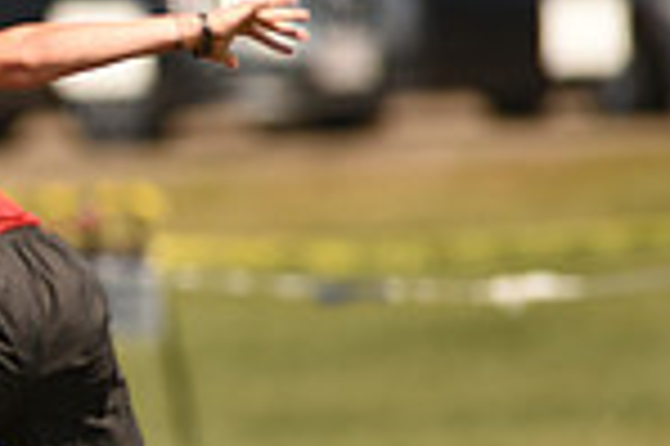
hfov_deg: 1.3
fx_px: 28908
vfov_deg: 0.9
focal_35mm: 1555
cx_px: -616
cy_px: 178
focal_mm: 400
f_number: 2.8
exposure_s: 1/1600
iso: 100
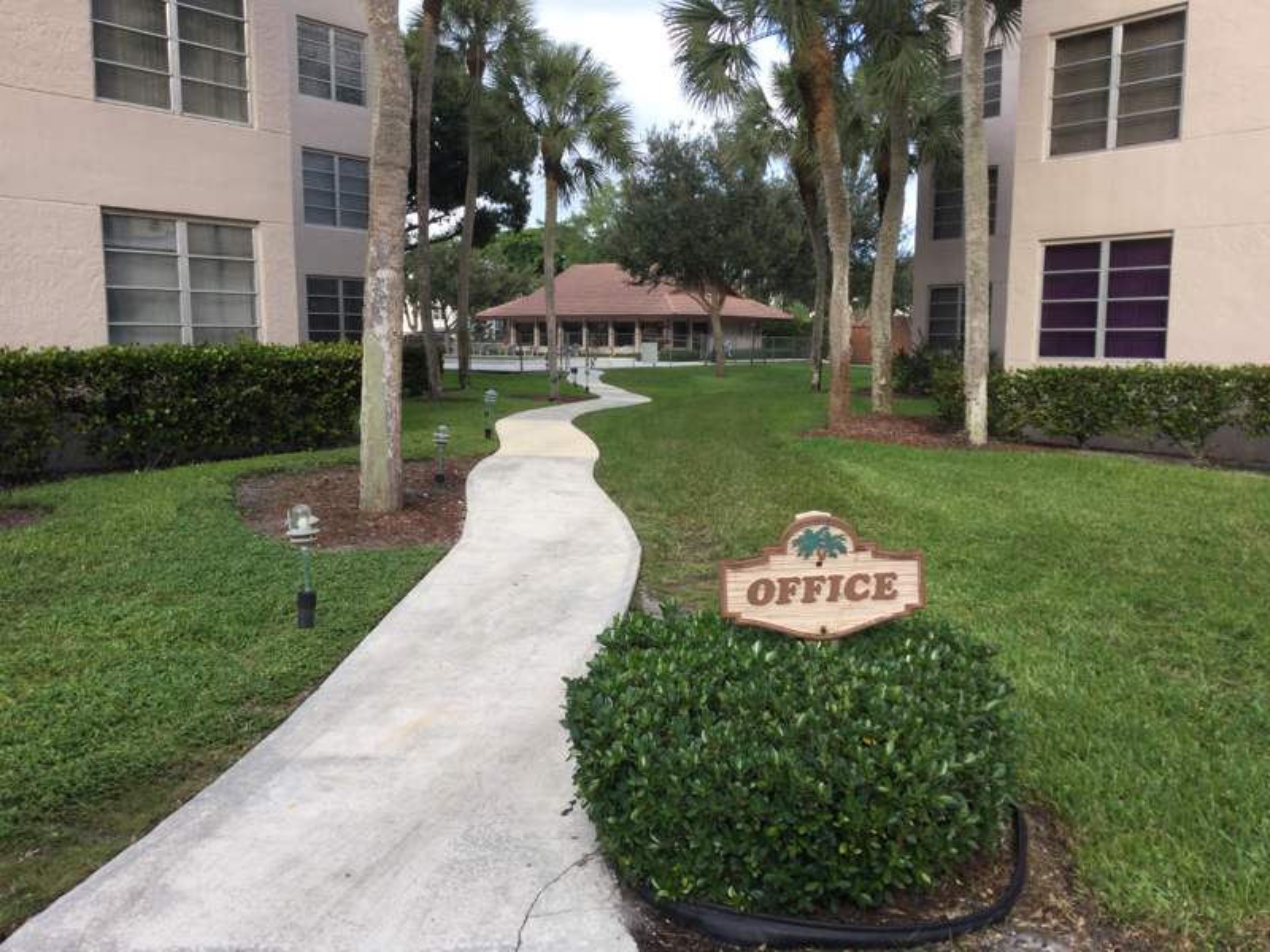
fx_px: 1137
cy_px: 476
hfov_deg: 58.4
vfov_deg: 45.4
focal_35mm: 31
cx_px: 635
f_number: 2.4
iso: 25
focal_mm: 3.3
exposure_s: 1/242
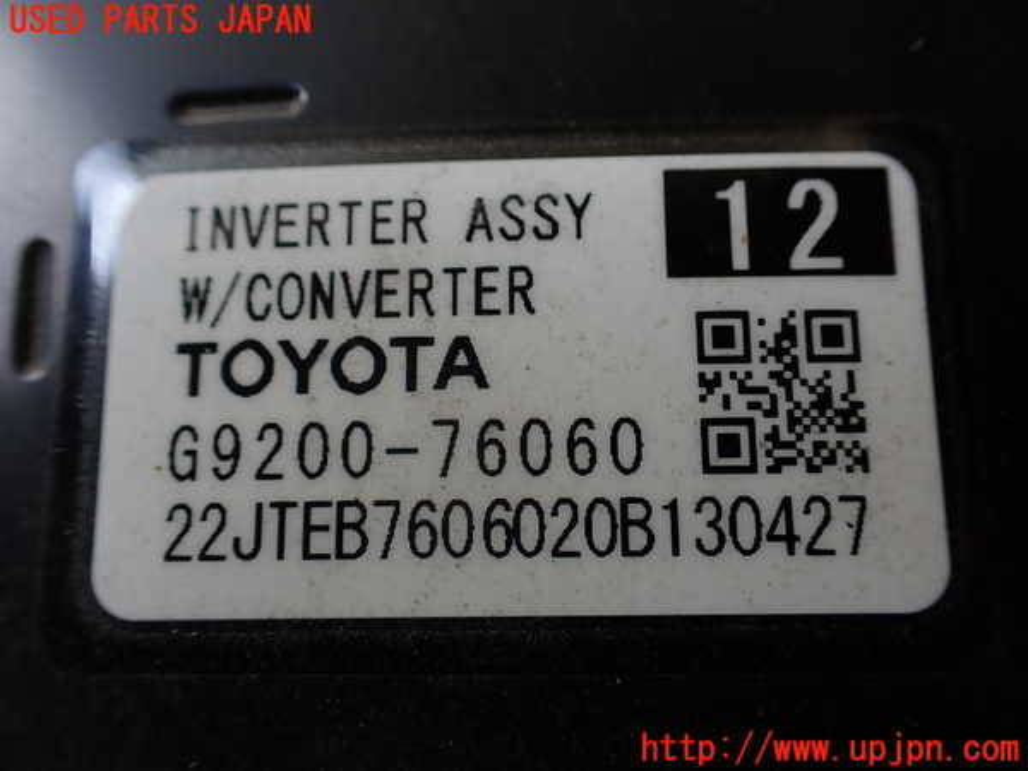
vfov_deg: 46.8
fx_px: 891
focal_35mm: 30
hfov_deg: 60.0
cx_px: 514
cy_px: 386
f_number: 2.3
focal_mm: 5.4
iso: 100
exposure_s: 1/125
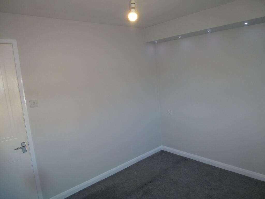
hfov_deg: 71.6
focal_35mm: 24
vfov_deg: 56.8
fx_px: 184
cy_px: 100
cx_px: 132
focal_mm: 4.3
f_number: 3.3
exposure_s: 1/60
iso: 160
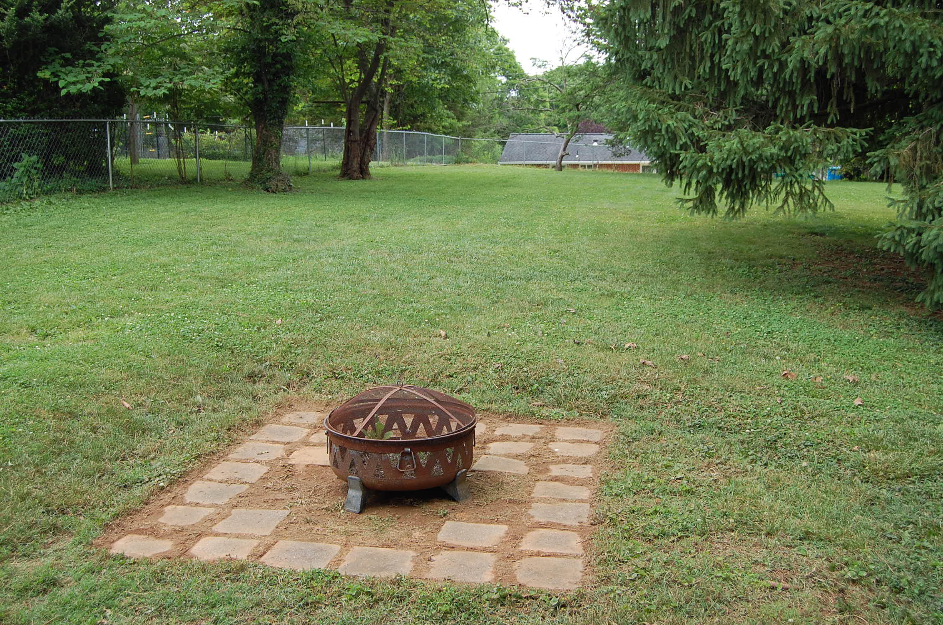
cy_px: 312
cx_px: 472
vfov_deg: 36.7
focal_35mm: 36
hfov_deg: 53.2
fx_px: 941
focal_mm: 24
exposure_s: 1/160
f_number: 6.3
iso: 200
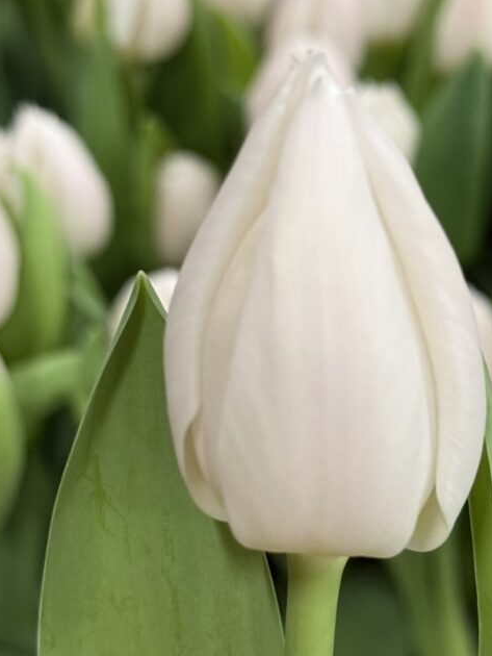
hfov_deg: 18.9
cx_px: 328
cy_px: 331
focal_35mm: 78
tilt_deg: -38.5
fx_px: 1477
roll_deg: -3.0
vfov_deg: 25.0
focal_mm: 6.76
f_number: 1.78
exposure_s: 1/50
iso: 250
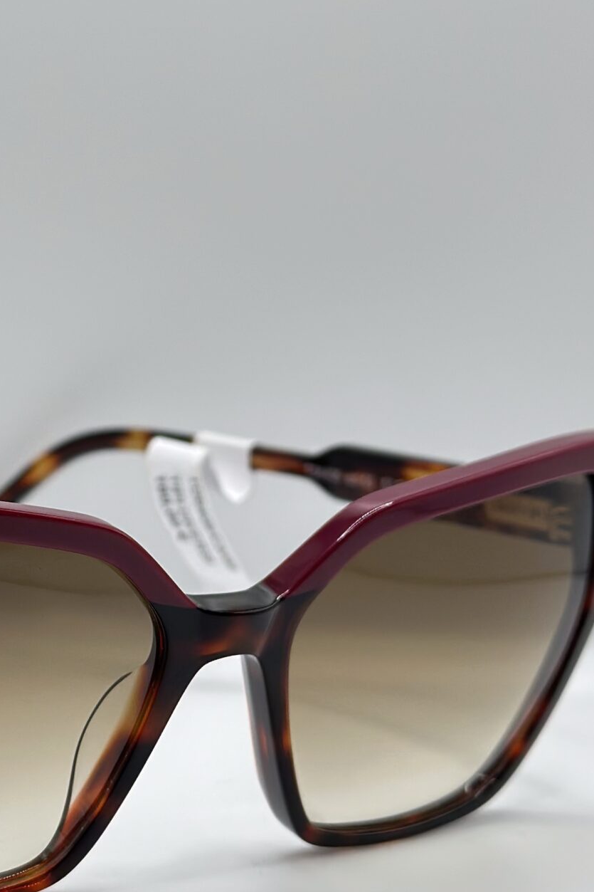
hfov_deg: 13.2
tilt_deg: -31.4
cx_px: 6
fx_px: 2525
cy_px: 534
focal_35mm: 102
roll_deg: -1.0
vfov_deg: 20.0
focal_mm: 6.86
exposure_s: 1/480
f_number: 1.78
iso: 80
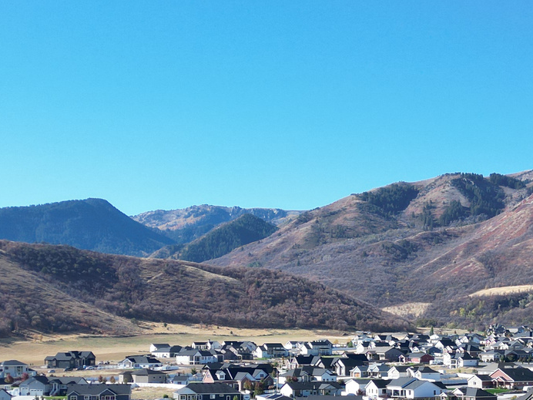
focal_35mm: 71
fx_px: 1093
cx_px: 340
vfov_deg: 20.4
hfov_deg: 27.3
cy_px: 334
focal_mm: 6.72
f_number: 1.7
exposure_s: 1/1600
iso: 110
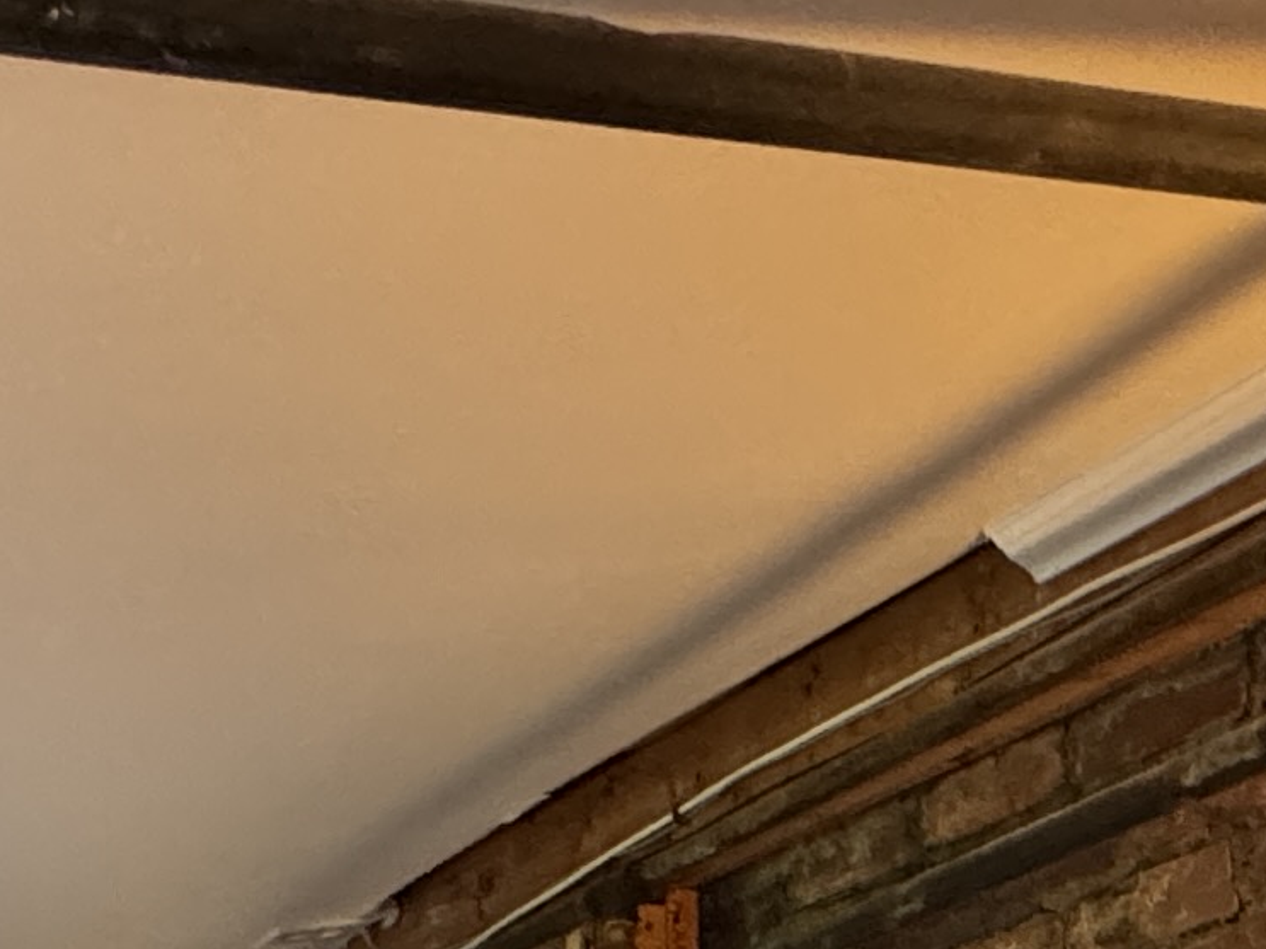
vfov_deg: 15.7
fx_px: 2779
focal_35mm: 76
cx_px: 433
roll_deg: +0.5
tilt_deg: -3.7
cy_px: 1837
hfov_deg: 25.5
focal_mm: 2.22
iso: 400
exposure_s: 1/60
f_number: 2.2
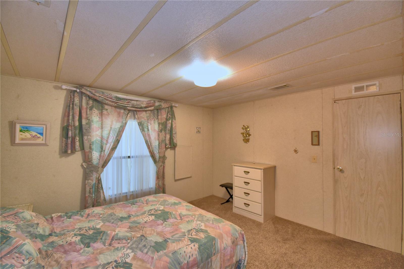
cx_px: 202
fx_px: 168
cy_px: 134
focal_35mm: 15
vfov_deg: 77.3
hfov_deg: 100.4
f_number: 4.5
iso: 320
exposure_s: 1/30
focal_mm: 10
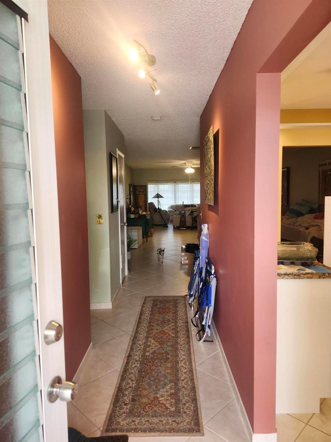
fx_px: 293
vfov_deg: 73.9
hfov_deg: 58.9
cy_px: 221
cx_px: 166
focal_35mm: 23
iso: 200
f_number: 1.8
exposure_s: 1/120
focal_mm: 5.54
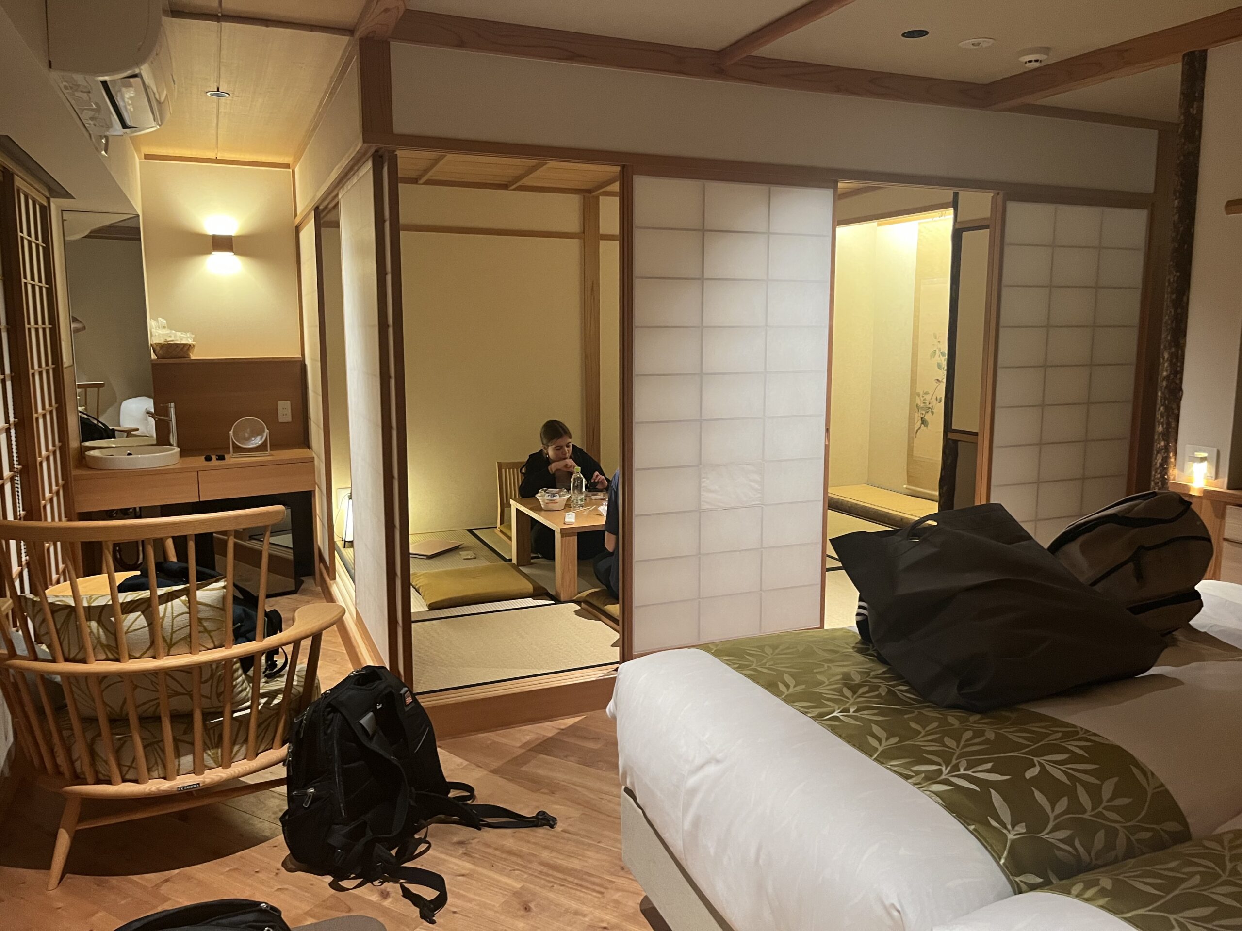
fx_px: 933
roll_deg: +0.2
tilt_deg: -8.6
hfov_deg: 67.3
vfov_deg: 53.1
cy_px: 466
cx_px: 621
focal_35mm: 26
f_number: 1.6
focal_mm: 5.1
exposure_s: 1/60
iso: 400
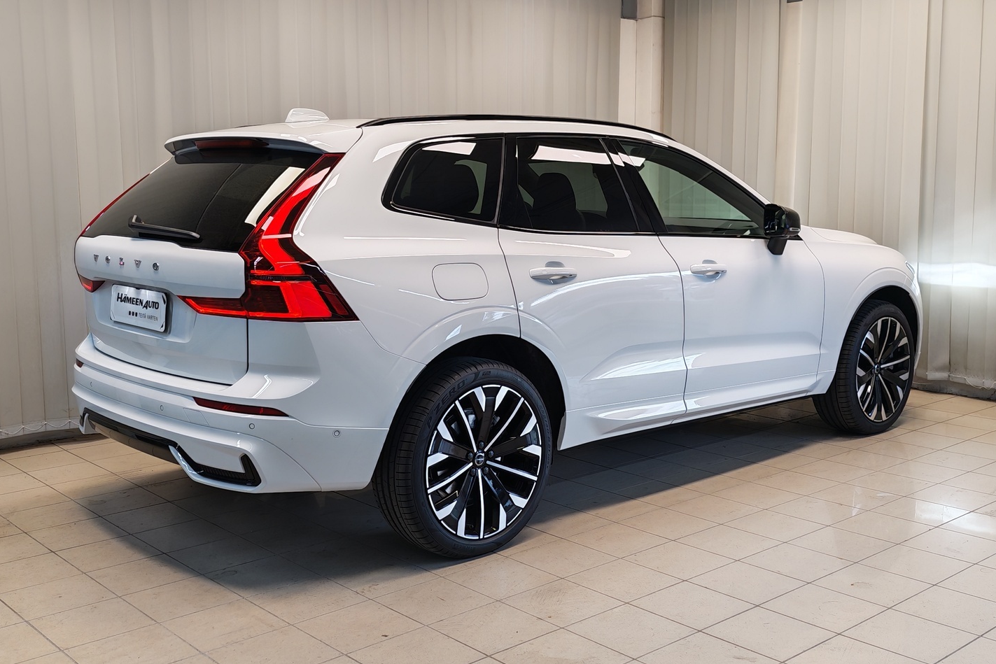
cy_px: 311
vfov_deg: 33.4
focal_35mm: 40
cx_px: 501
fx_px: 1107
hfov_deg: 48.5
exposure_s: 1/100
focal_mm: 5.4
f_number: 1.6
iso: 100
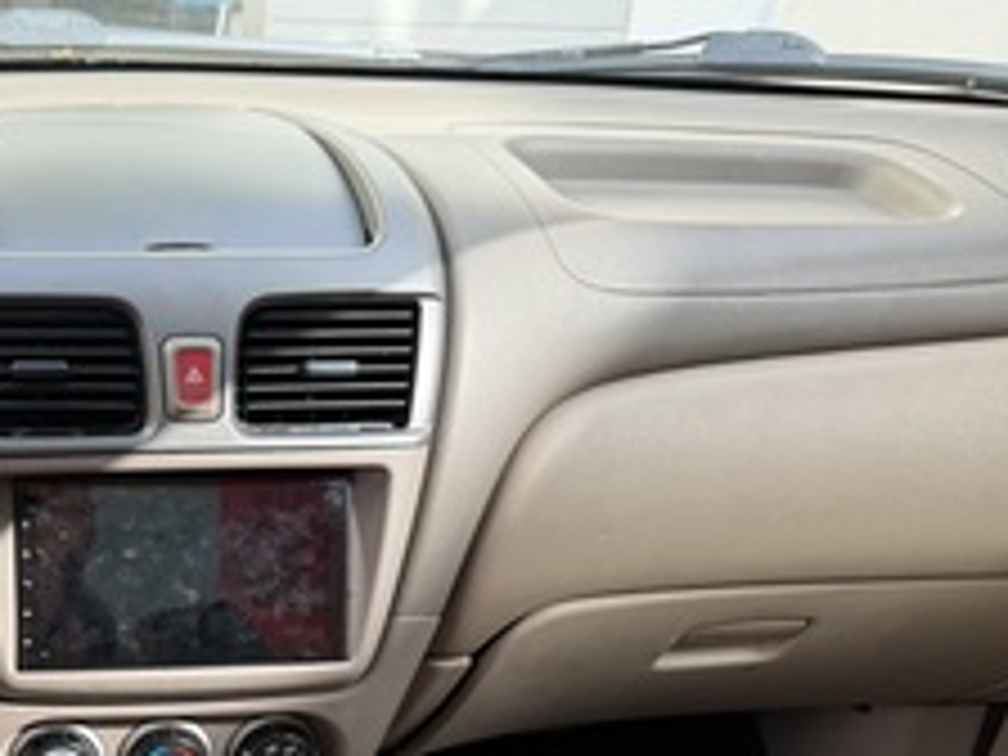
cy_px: 700
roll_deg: -0.7
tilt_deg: -27.8
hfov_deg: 36.2
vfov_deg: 28.4
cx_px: 79
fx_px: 1427
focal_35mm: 49
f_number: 1.78
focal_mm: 6.76
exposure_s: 1/197
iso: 64
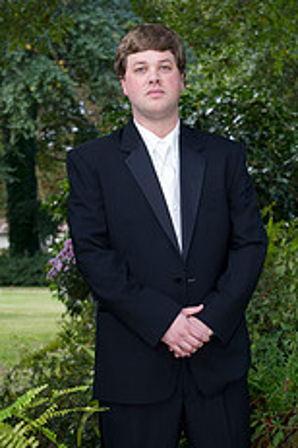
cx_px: 191
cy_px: 330
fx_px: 1328
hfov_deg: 12.8
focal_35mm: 107
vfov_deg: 19.0
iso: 400
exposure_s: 1/100
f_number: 5.6
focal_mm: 55
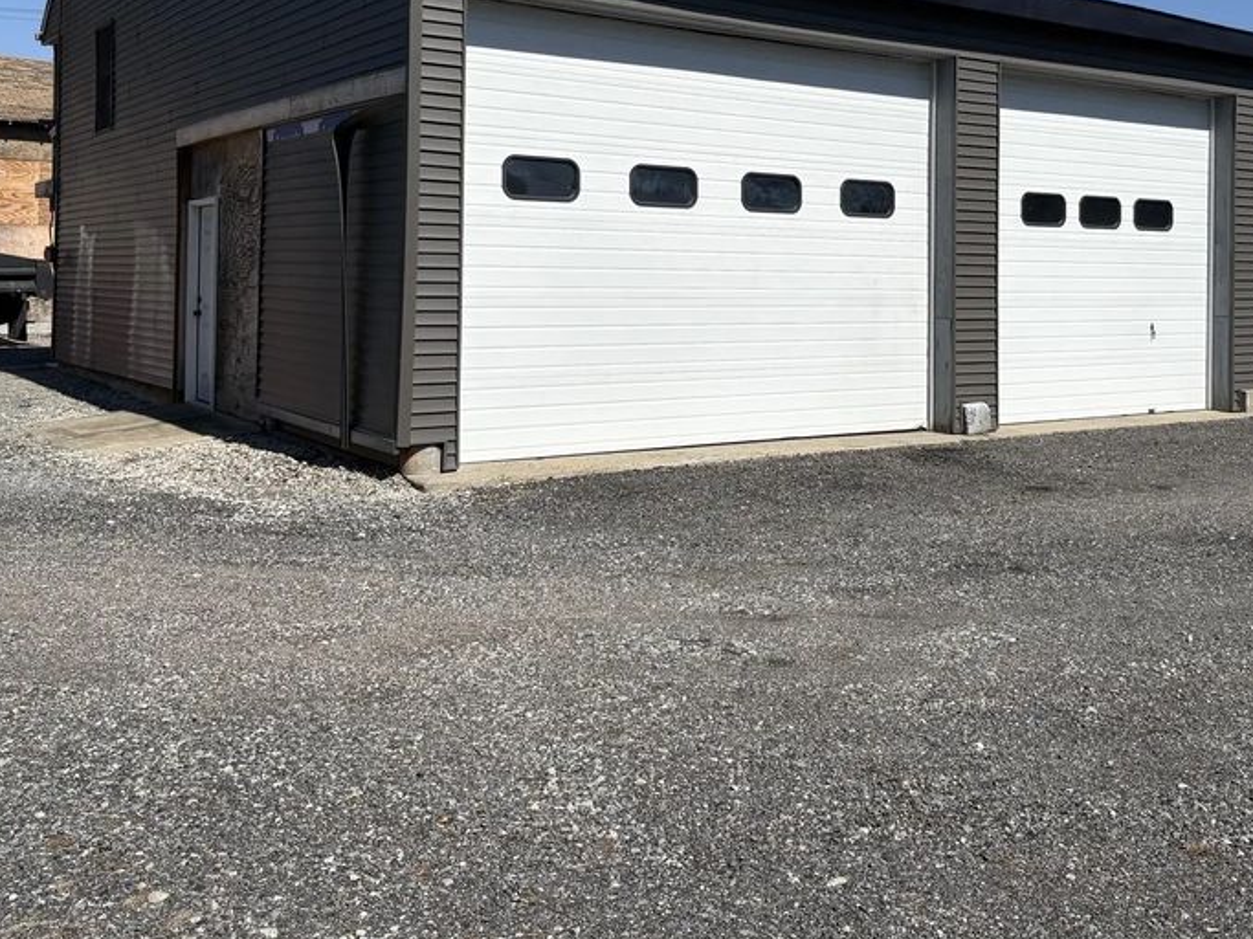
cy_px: 257
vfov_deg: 36.1
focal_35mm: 39
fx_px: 1411
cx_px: 809
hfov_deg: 47.3
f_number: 1.6
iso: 50
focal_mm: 5.96
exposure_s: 1/6993
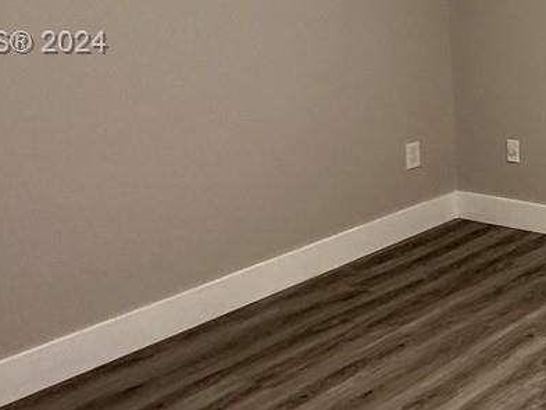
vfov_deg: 24.9
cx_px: 774
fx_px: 899
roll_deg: -0.5
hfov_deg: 26.5
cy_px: 44
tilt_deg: -6.9
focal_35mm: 57
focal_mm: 2.22
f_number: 2.2
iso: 250
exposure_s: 1/60
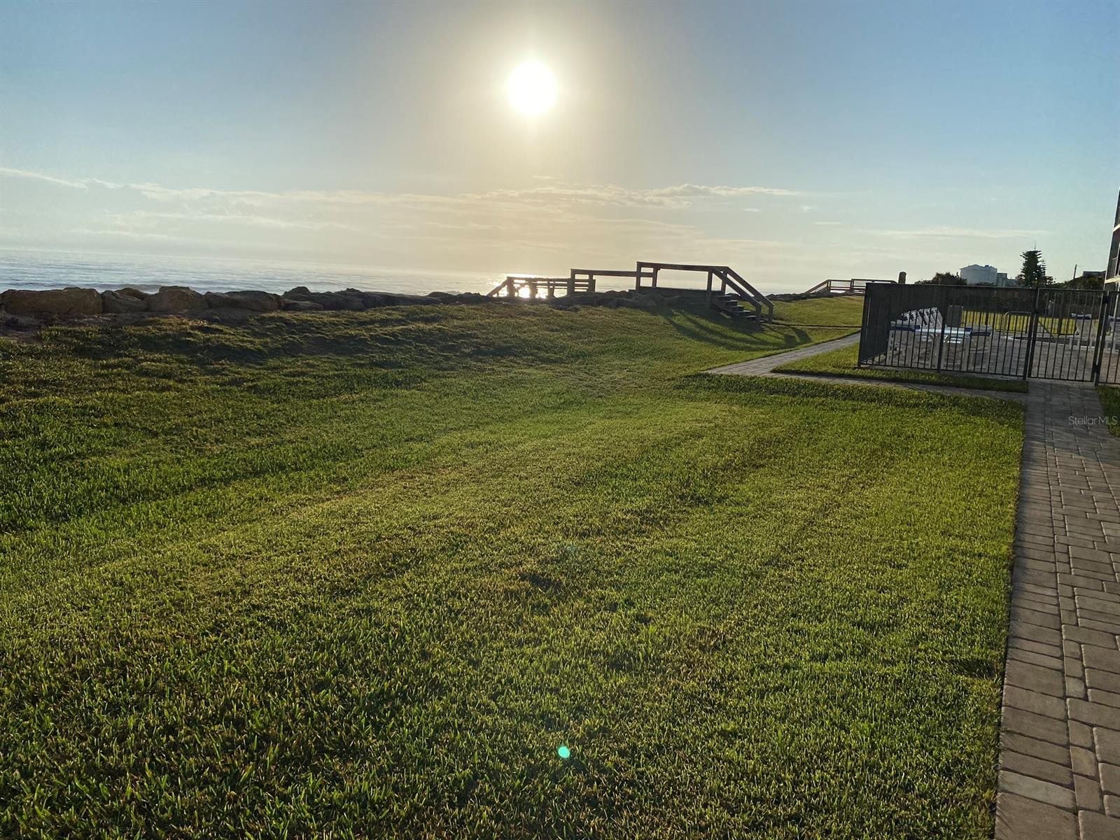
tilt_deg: -9.2
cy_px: 420
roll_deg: -2.1
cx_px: 560
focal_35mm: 26
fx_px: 841
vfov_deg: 53.1
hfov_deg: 67.3
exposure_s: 1/11494
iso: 40
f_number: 1.8
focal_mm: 4.25
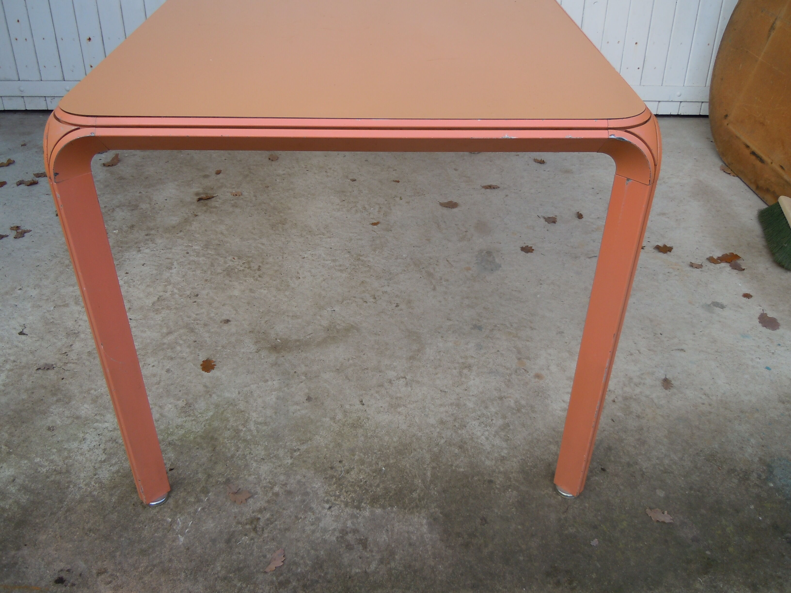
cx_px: 396
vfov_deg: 46.8
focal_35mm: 30
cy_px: 296
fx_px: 686
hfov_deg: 60.0
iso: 100
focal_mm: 5.4
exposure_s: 1/250
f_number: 3.5
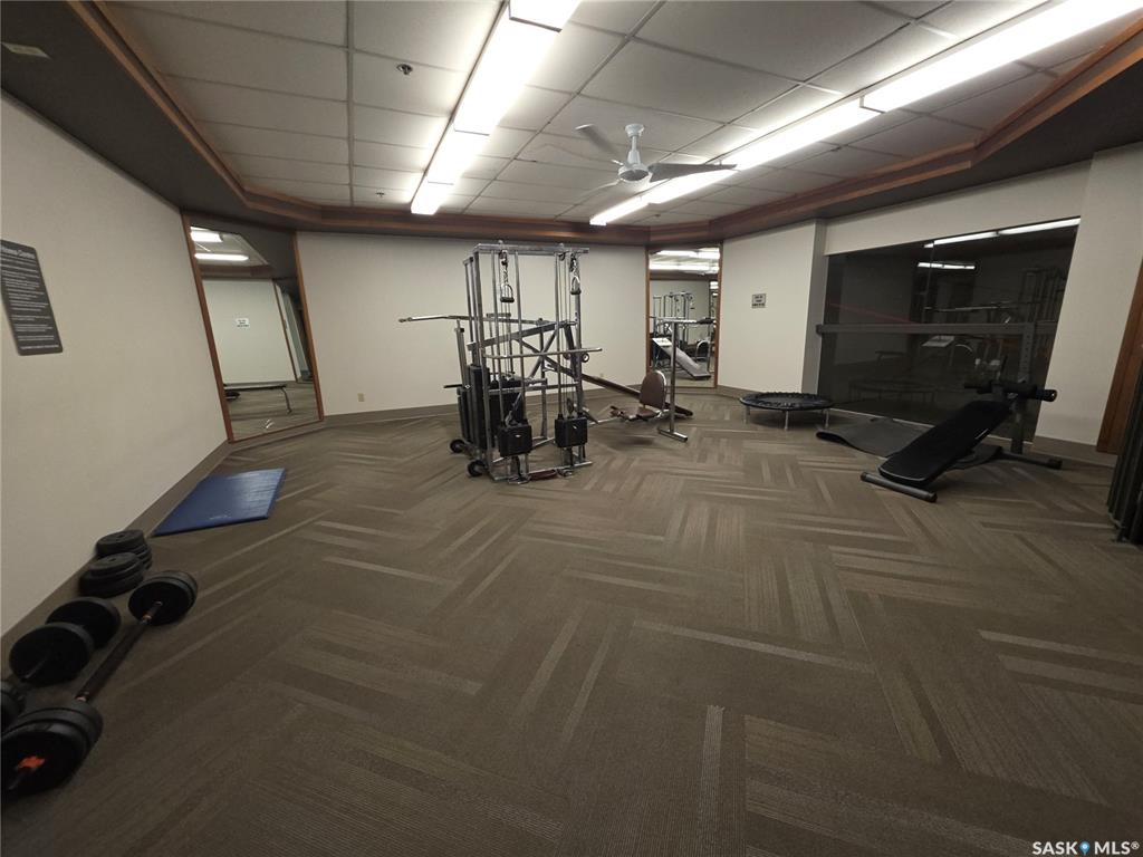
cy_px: 428
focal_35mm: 13
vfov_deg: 89.9
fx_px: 429
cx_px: 572
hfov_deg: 106.2
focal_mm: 2.2
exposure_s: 1/60
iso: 160
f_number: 1.9
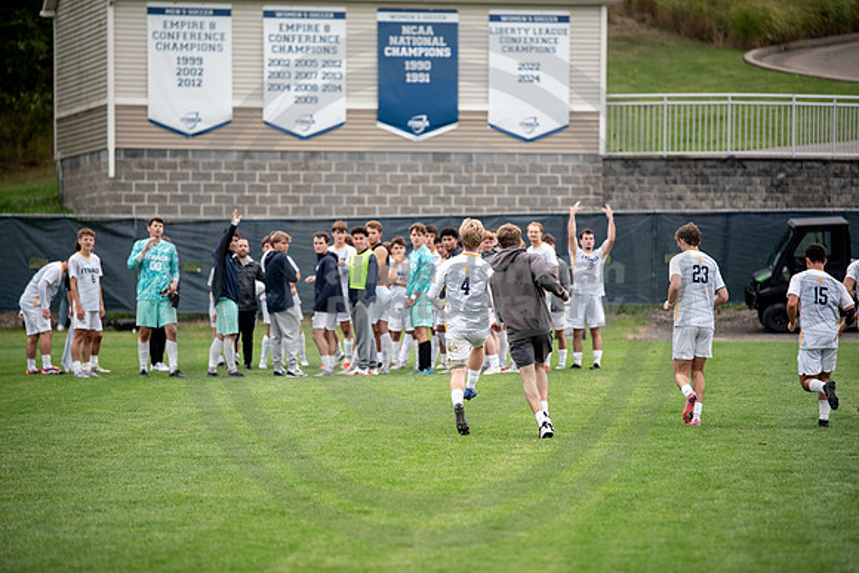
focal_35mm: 202
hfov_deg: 10.2
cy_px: 287
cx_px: 430
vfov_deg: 6.8
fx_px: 4819
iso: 320
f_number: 3.2
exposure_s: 1/640
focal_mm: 200
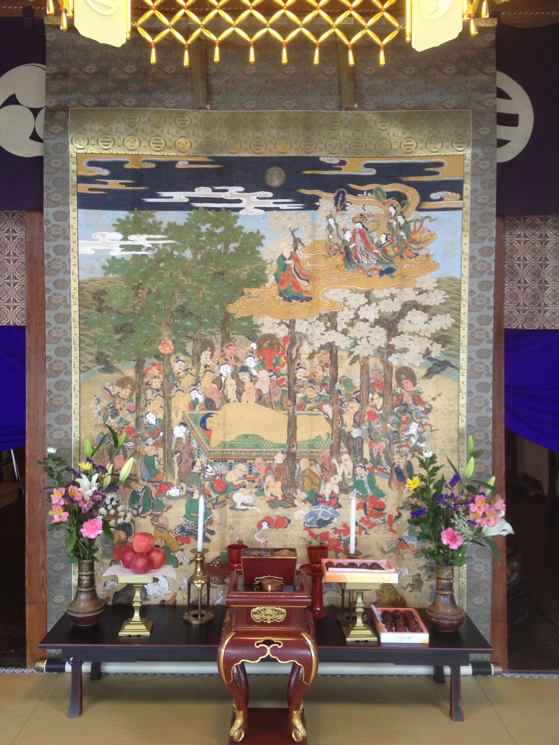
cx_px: 280
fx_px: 754
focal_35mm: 35
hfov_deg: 40.7
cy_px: 372
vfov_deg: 52.6
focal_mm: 4.28
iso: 160
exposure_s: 1/20
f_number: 2.4
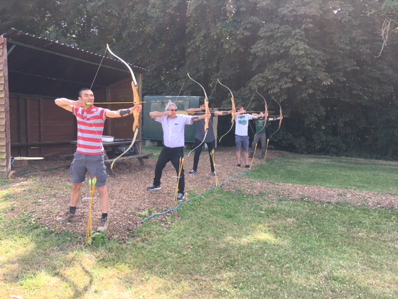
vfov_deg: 48.2
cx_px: 199
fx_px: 333
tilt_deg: -4.2
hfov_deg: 61.7
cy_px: 150
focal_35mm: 29
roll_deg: -1.4
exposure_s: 1/276
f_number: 2.2
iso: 25
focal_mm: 4.15
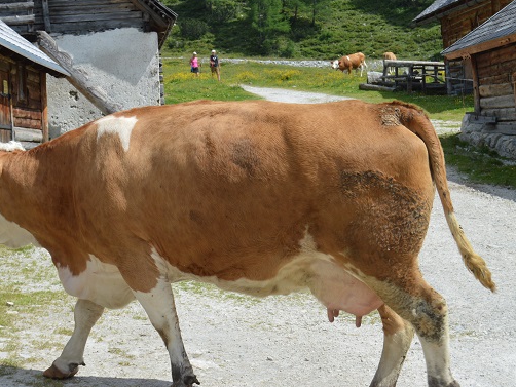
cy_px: 132
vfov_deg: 18.9
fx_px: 1163
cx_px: 162
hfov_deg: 24.9
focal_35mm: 78
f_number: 8
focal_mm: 34
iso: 100
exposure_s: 1/250
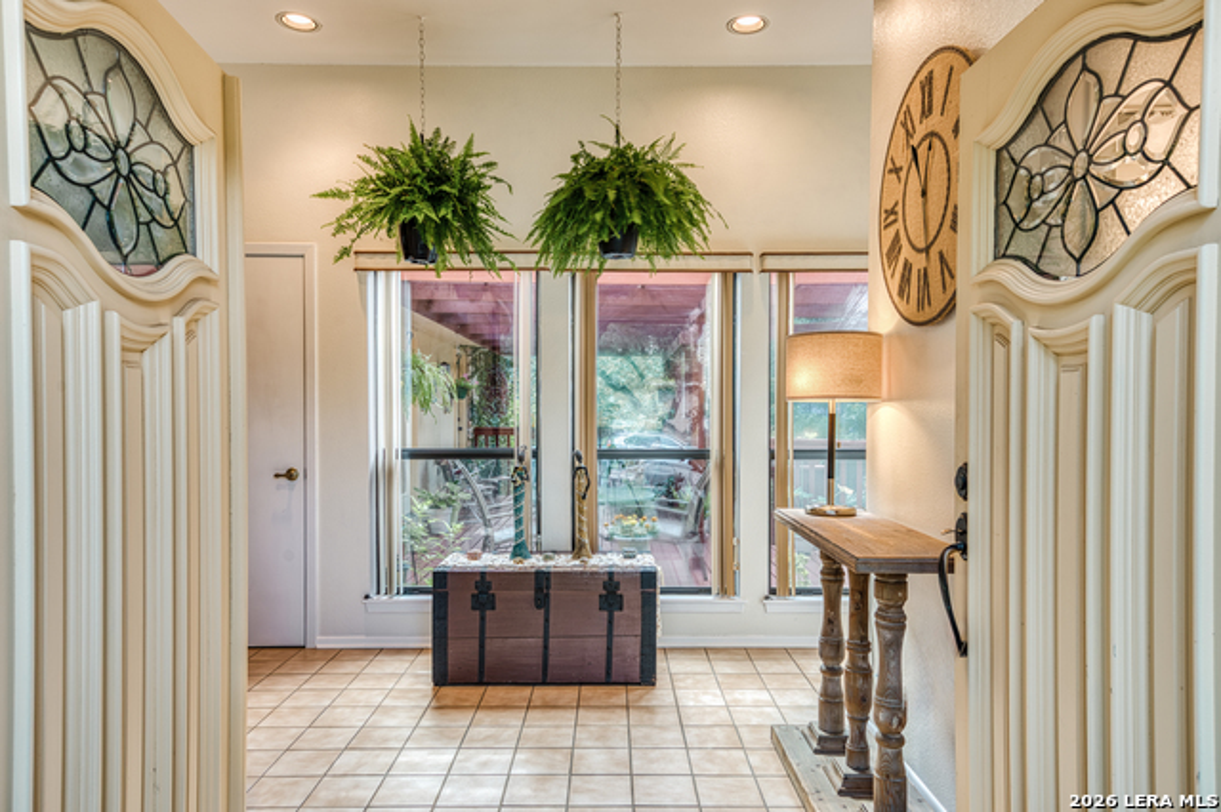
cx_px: 610
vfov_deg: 54.1
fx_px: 797
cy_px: 406
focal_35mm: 24
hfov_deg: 74.9
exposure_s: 1/15
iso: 100
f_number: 8
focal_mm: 23.5
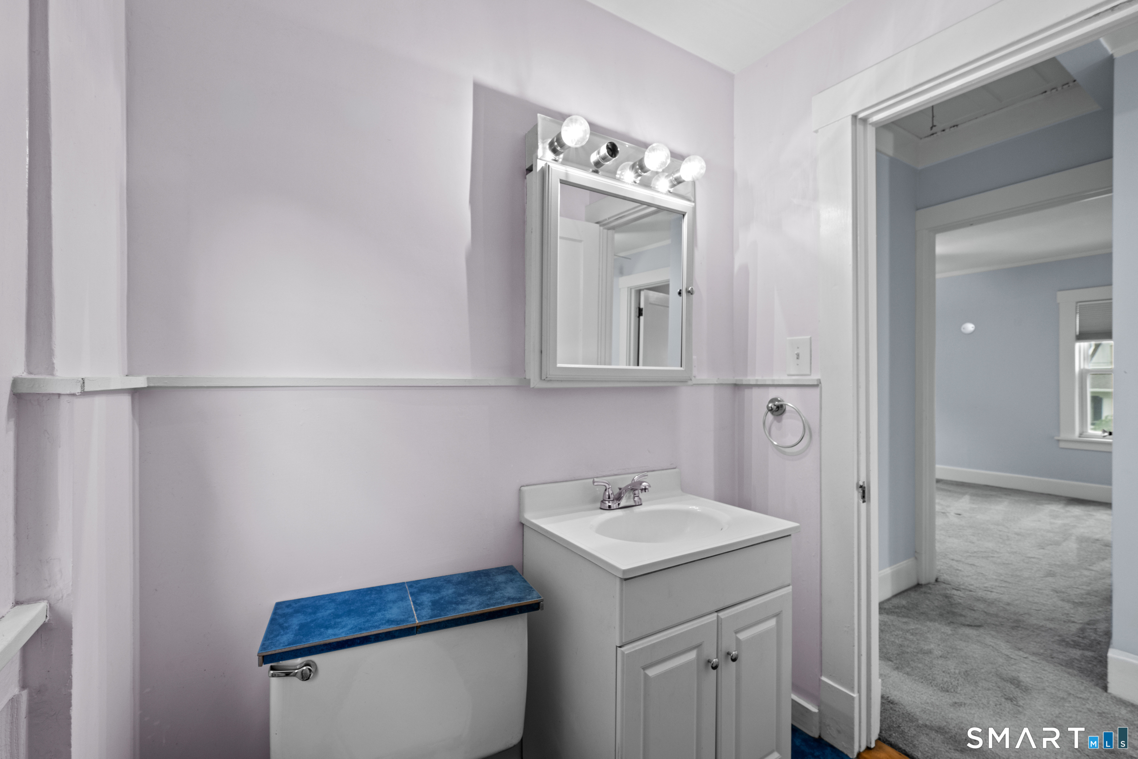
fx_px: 490
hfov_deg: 98.5
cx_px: 569
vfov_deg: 75.5
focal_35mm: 16
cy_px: 380
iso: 320
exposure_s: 1/3
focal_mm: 15.5
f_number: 9
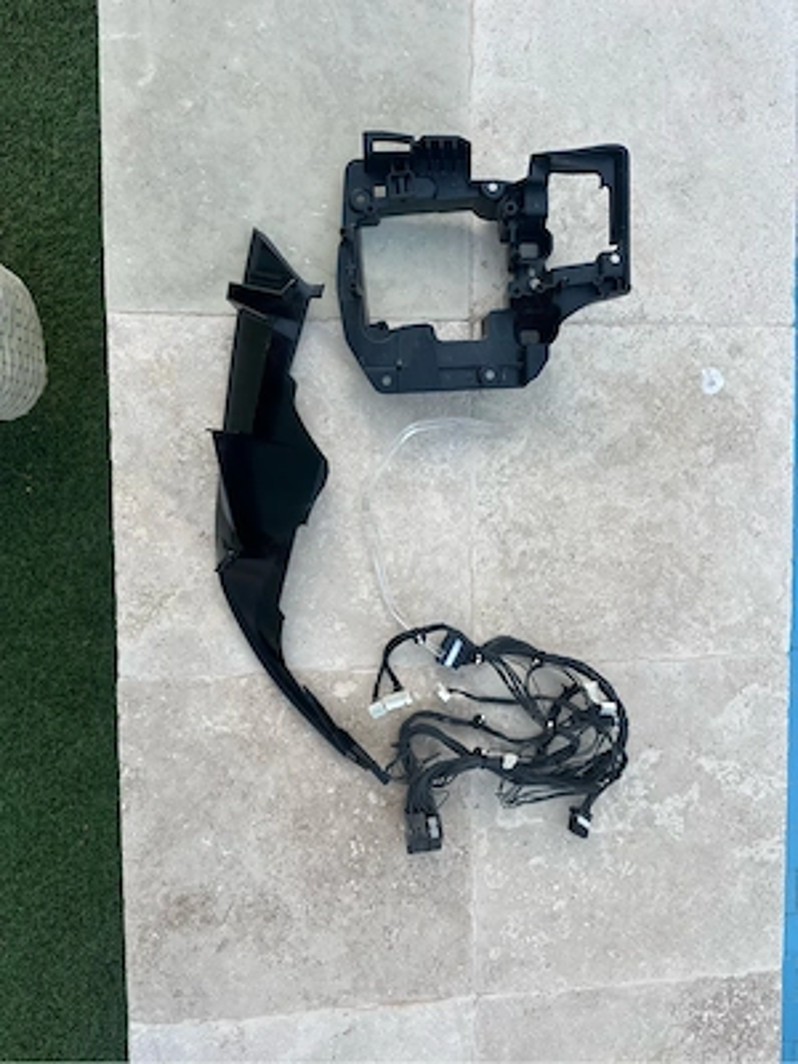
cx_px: 399
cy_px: 532
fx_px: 738
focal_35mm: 24
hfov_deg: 56.8
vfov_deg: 71.6
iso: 80
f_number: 1.78
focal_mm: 6.86
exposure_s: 1/279
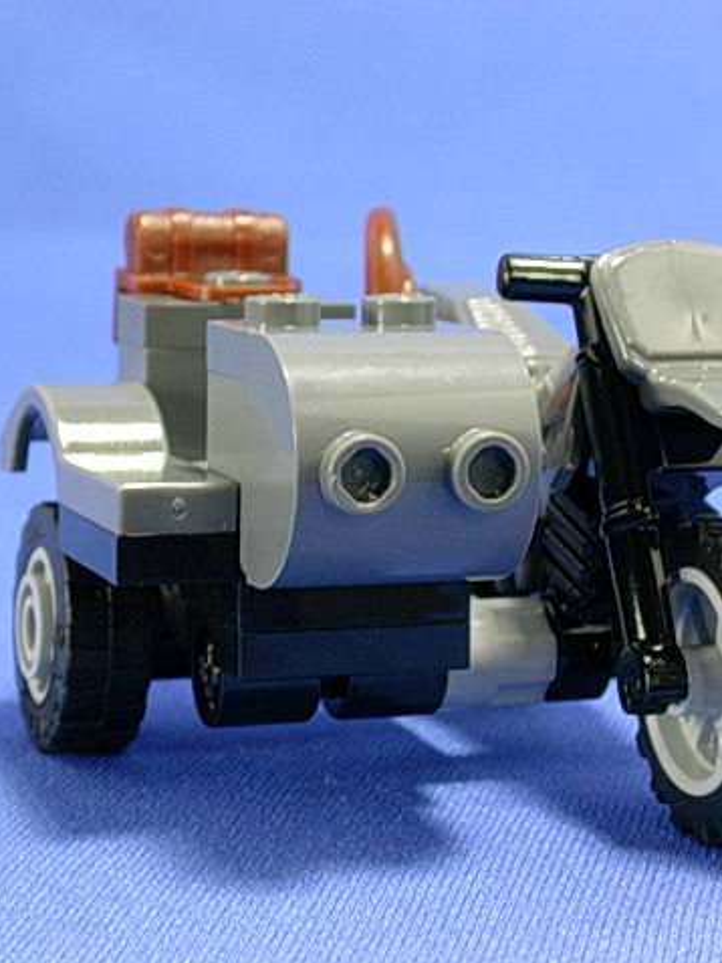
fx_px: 2947
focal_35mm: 106
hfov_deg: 14.0
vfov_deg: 18.5
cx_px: 401
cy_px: 483
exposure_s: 1/7.5
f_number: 3.9
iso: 70
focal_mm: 11.9
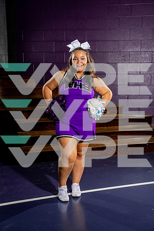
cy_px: 116
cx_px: 77
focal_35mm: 48
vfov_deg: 41.1
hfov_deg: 28.1
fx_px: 308
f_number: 4
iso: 250
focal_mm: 48
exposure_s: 1/250
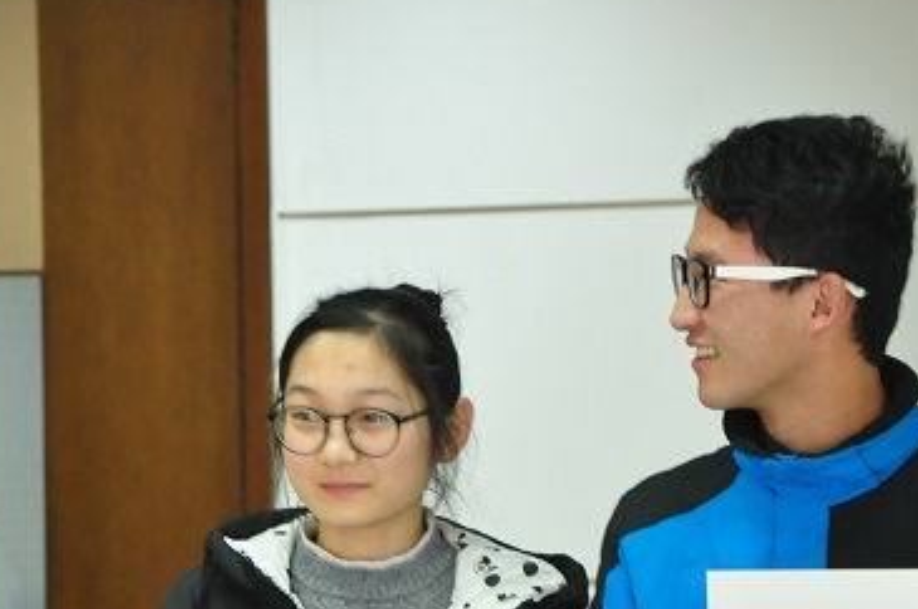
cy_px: 466
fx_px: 6588
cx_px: 558
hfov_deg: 8.0
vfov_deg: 5.3
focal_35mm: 259
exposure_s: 1/15
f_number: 5.6
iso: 1600
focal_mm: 105
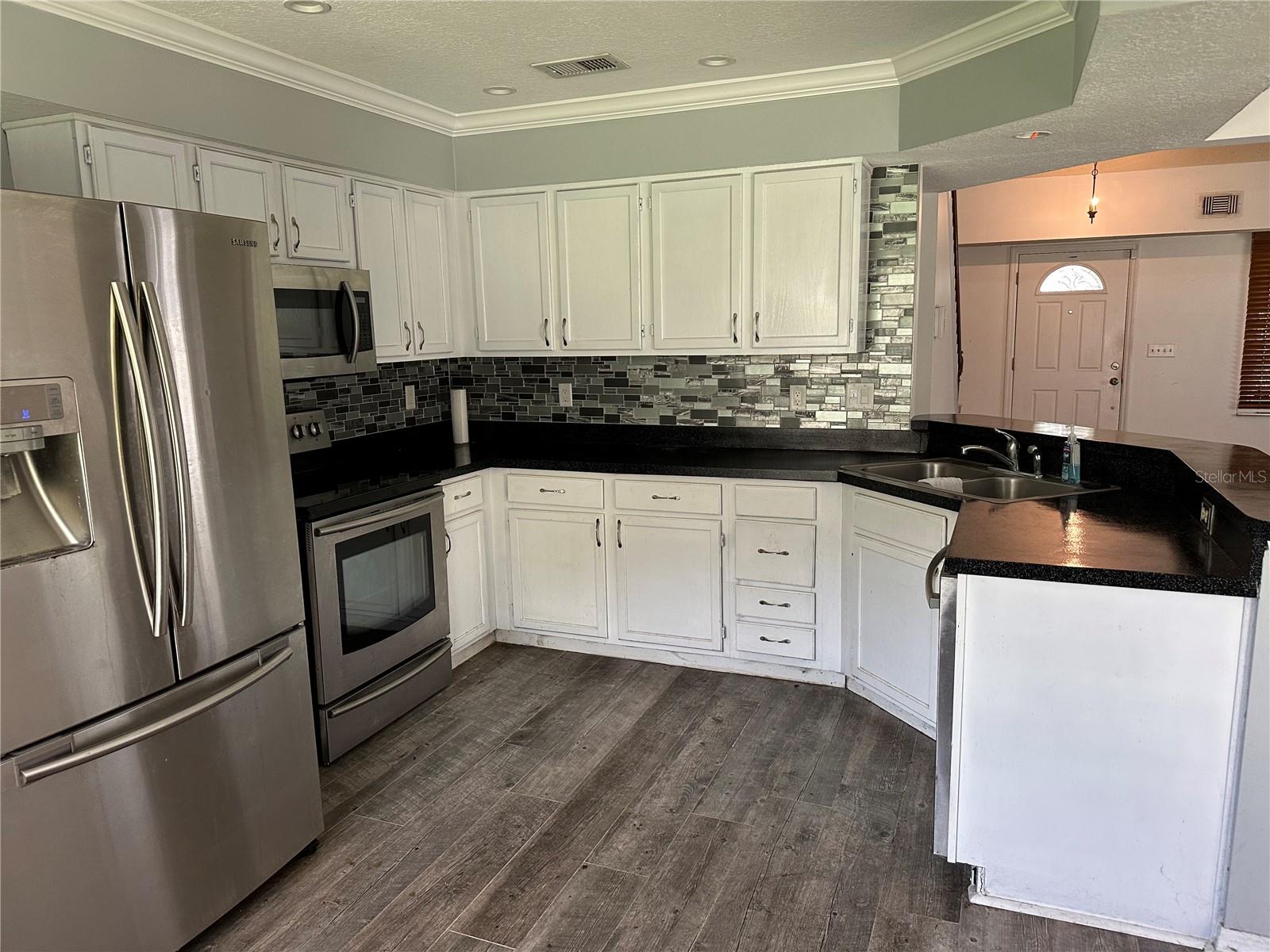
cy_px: 476
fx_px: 881
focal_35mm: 24
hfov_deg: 71.6
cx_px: 635
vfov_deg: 56.8
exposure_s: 1/60
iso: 160
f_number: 1.78
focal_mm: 6.86
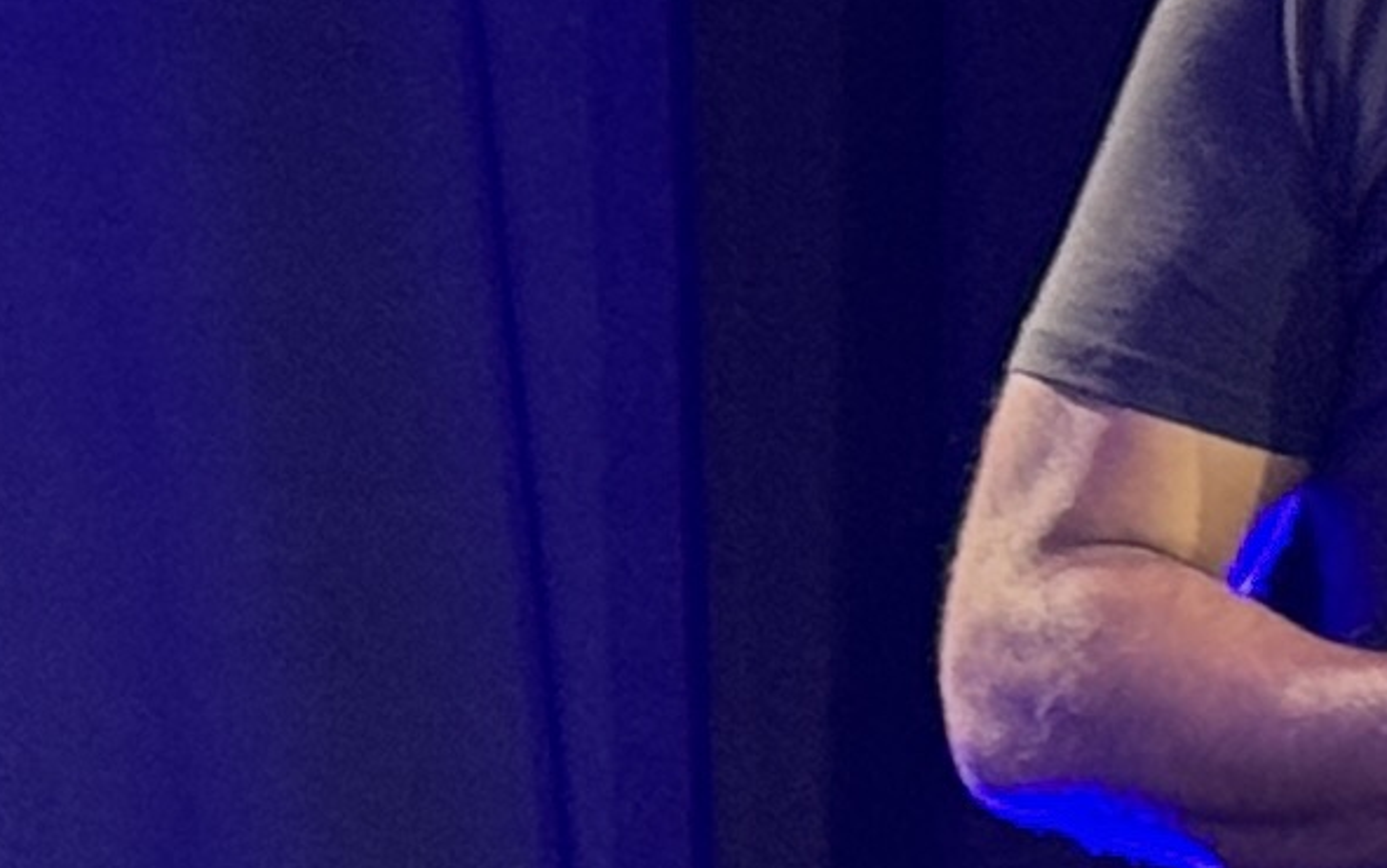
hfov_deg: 5.7
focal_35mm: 347
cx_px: 3910
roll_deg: +1.3
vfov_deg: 3.8
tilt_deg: +4.4
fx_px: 13123
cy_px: 753
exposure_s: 1/40
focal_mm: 6.76
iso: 250
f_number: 1.78
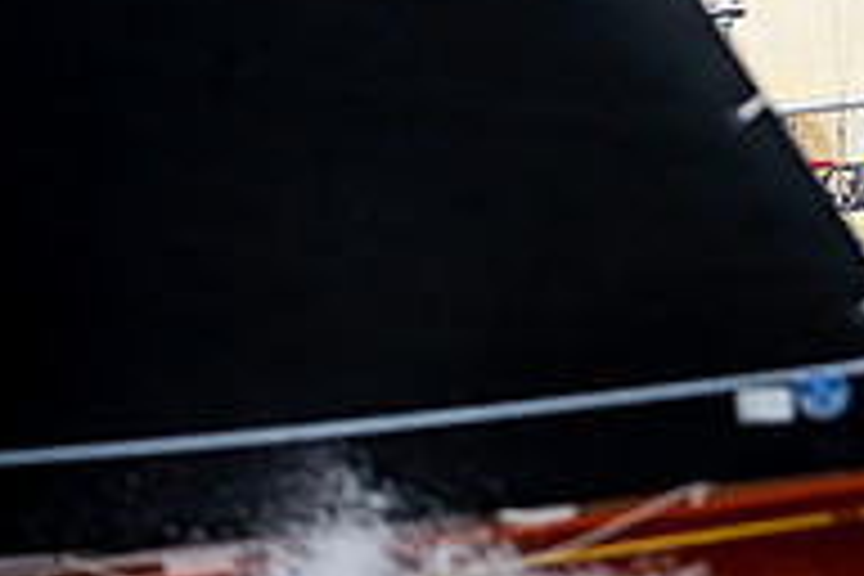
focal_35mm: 755
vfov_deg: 1.8
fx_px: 18119
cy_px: -207
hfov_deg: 2.7
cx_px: 1107
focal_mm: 250
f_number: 5.6
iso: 500
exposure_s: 1/1000
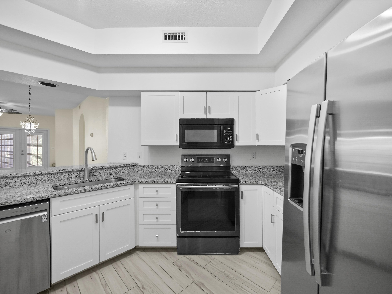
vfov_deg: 85.7
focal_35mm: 14
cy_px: 147
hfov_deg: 102.1
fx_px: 159
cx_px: 196
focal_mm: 7
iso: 400
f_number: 4
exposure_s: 1/25
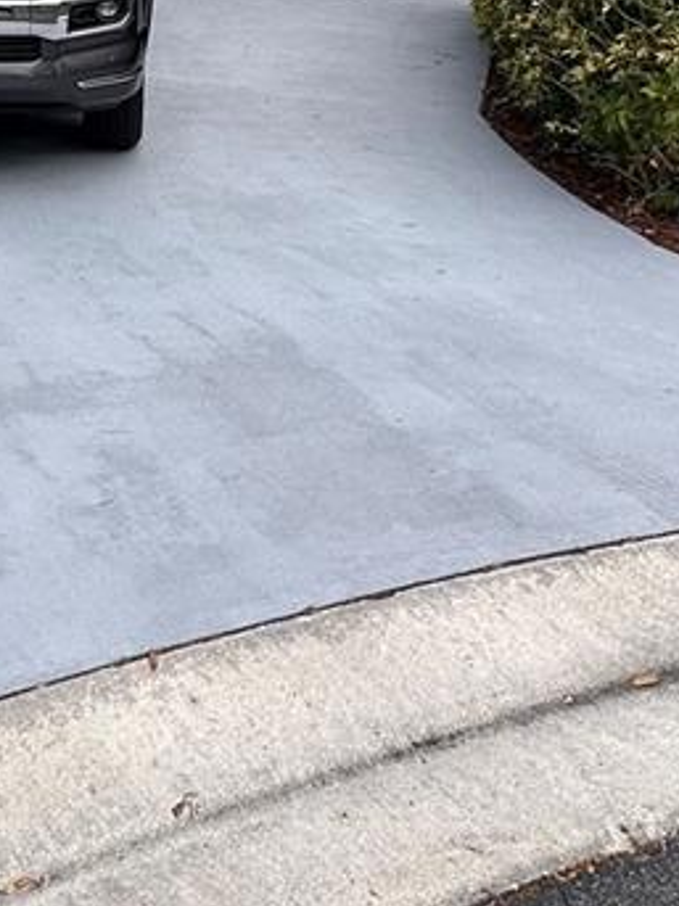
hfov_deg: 26.4
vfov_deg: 35.3
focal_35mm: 49
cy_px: 5
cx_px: -135
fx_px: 1282
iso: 40
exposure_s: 1/707
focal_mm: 2.22
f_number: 2.2
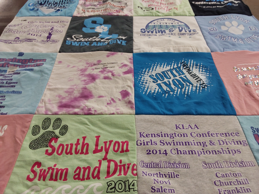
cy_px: 97
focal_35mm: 28
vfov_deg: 49.7
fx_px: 209
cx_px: 130
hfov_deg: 63.4
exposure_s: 1/60
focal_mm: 2.91
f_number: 1.9
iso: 80
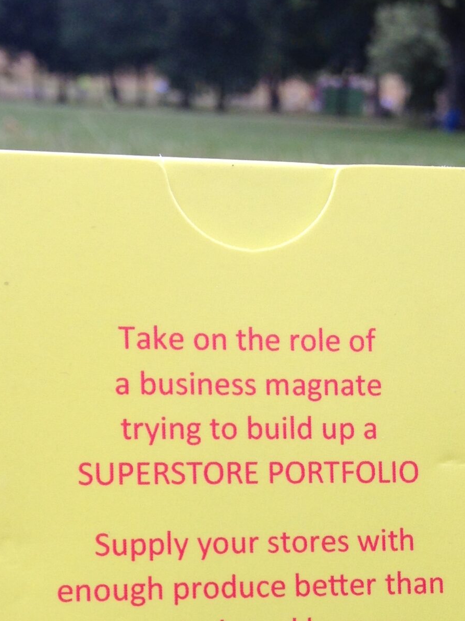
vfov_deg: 26.1
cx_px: 273
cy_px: 604
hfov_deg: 20.7
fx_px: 1272
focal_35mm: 71
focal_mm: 4.12
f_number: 2.4
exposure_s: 1/287
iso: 50
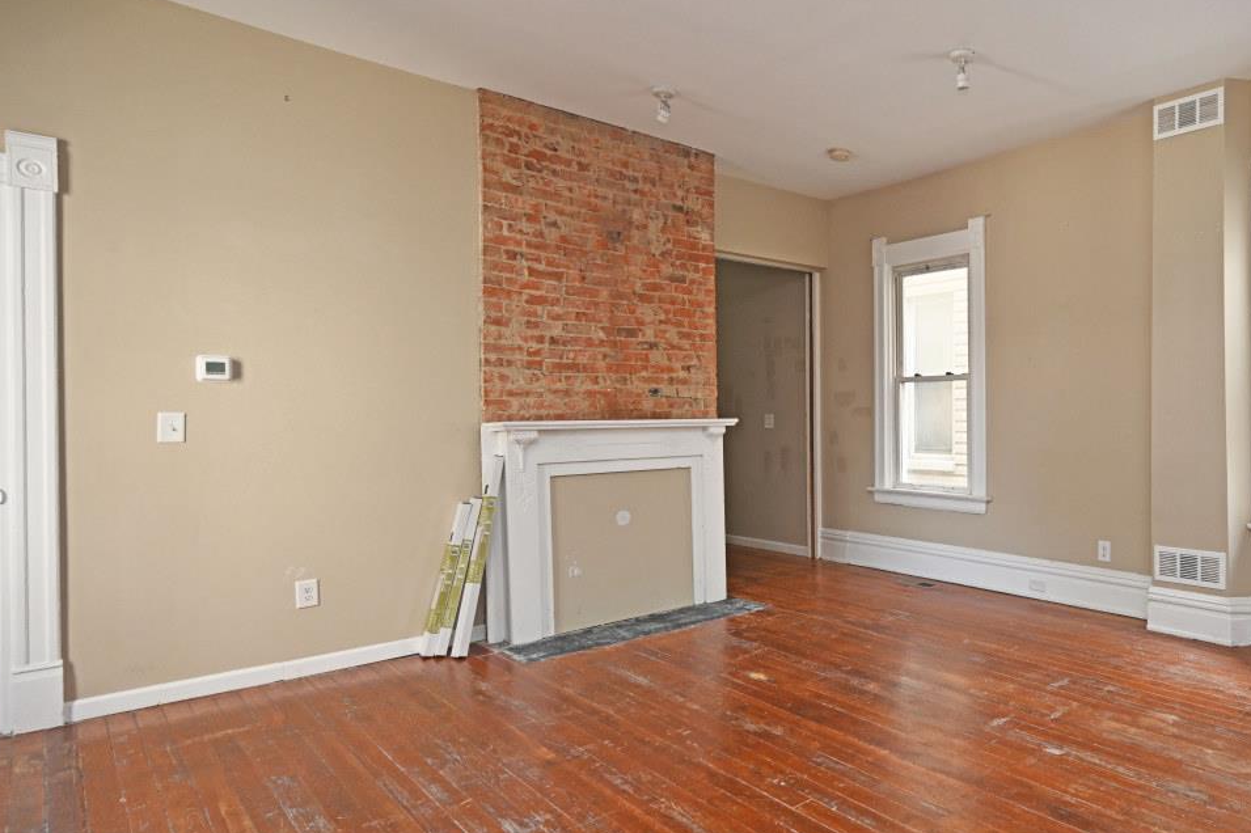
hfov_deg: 73.7
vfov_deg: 57.2
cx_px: 920
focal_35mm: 22
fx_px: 764
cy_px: 415
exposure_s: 1/60
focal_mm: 14
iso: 200
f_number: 4
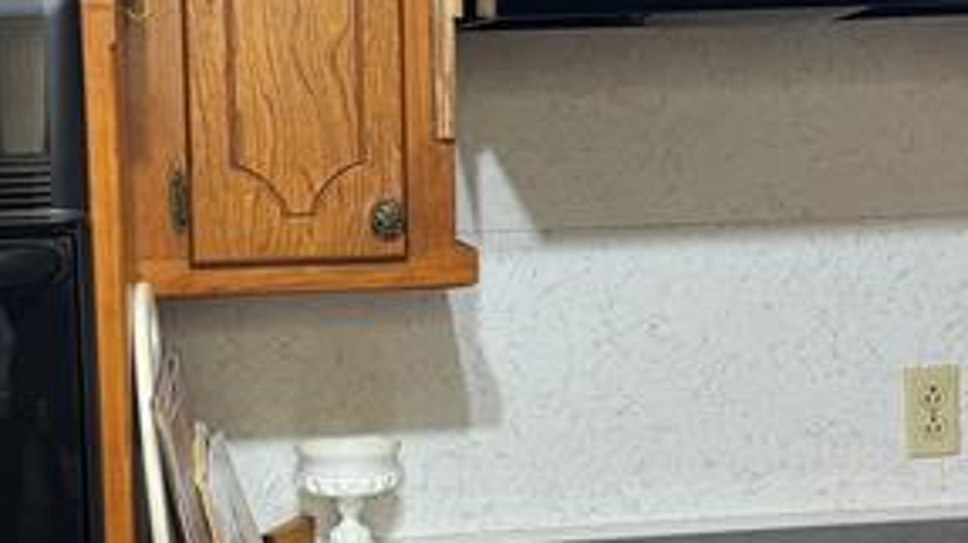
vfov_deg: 17.2
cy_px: 229
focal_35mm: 70
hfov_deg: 30.2
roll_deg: +2.8
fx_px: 1796
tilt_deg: -3.8
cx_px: 482
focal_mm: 6.76
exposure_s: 1/60
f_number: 1.78
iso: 500
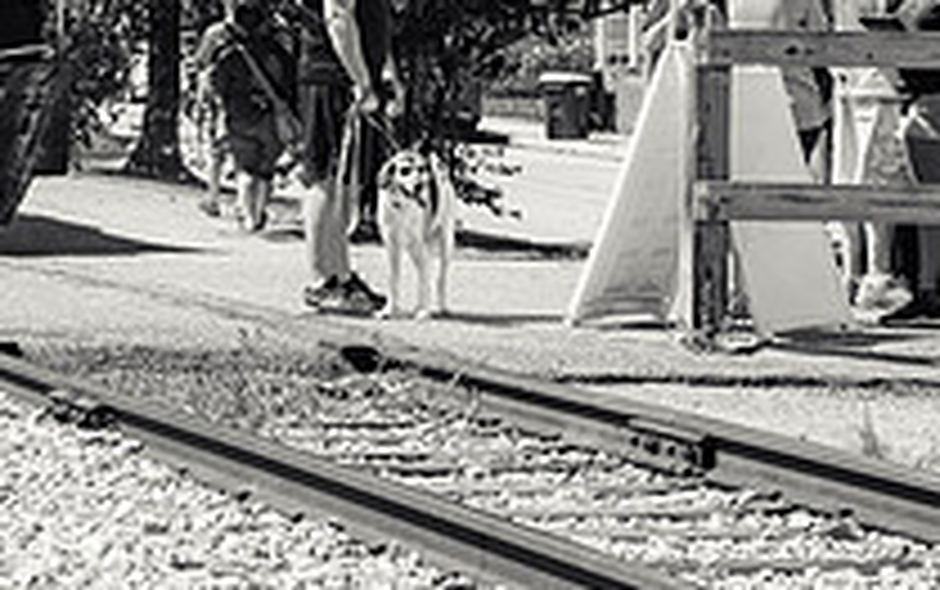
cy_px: -110
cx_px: 97
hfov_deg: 11.4
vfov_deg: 7.1
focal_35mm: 183
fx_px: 4692
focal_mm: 57
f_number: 7.1
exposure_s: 1/200
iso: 64
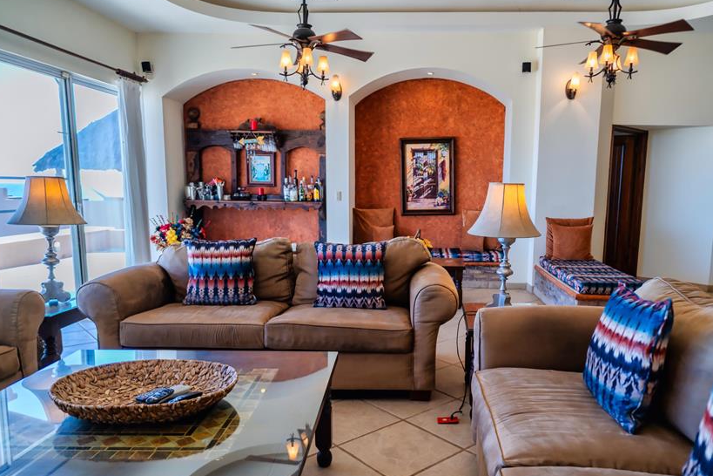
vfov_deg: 51.1
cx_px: 407
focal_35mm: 25
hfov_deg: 71.1
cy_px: 270
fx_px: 495
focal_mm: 20
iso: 400
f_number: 2.8
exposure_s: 1/250
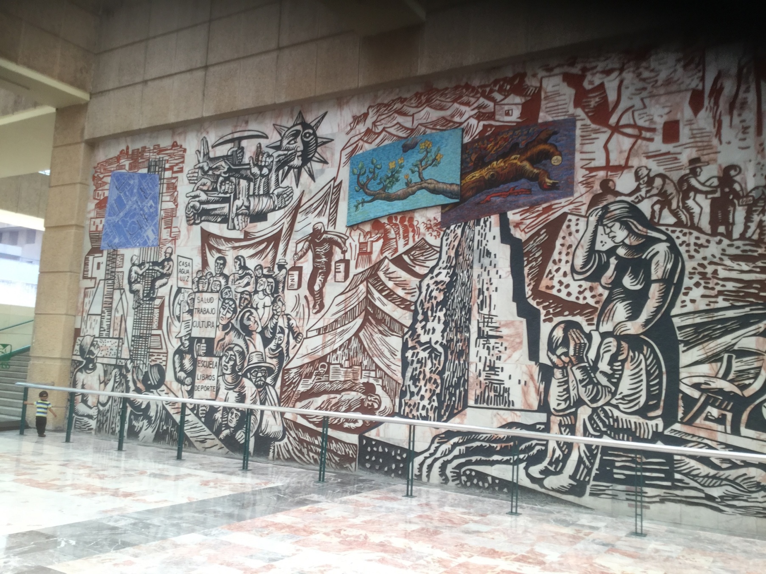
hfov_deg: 58.4
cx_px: 383
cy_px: 287
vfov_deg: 45.4
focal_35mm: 31
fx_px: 686
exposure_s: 1/60
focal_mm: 3.3
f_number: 2.4
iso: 32
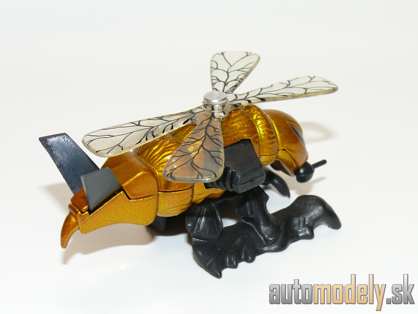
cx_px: 209
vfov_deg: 18.2
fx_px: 978
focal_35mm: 81
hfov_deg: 24.1
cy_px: 157
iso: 100
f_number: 4
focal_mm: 11.9
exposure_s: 1/30
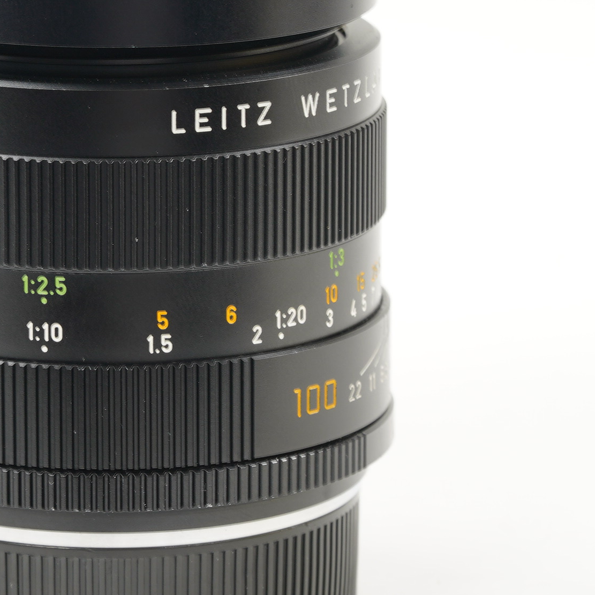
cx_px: 115
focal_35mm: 207
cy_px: 186
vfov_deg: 8.4
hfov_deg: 8.4
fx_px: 4025
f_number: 11
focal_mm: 90
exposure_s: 1/1.25
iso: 200
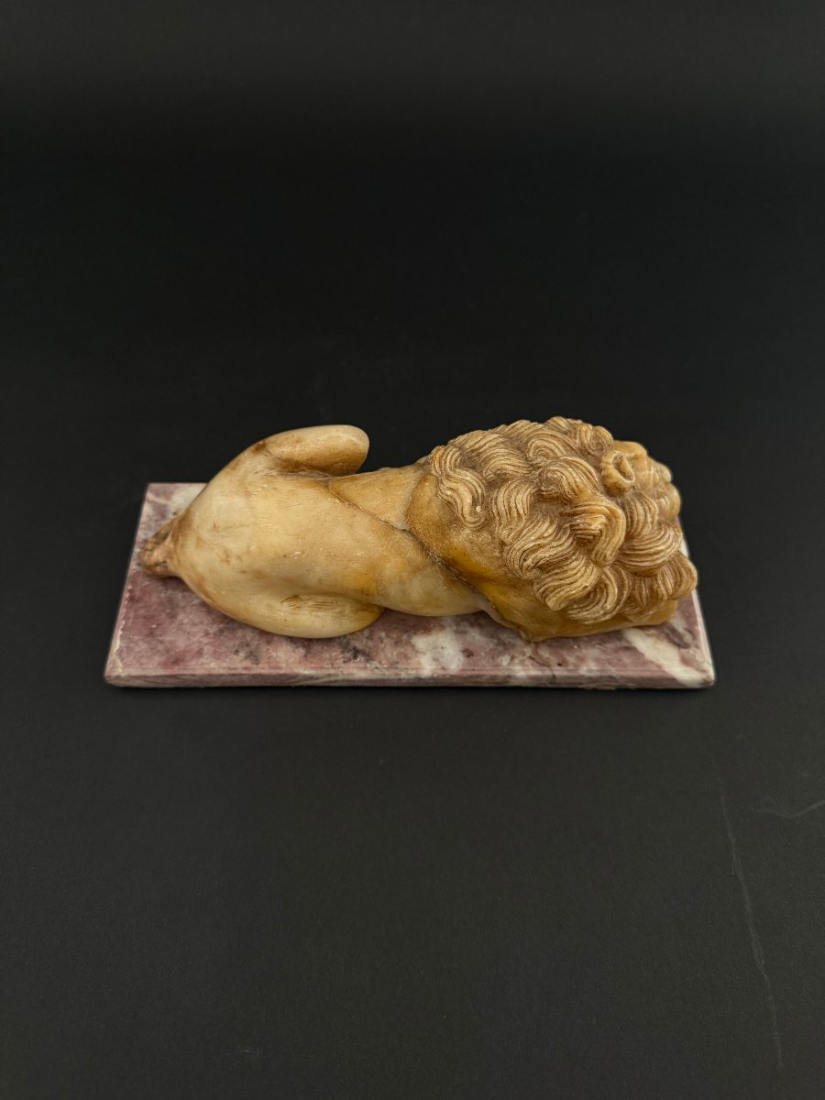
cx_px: 412
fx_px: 763
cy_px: 550
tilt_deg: -55.3
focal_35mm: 24
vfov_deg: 71.6
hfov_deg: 56.8
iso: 200
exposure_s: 1/62
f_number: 1.78
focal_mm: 6.76
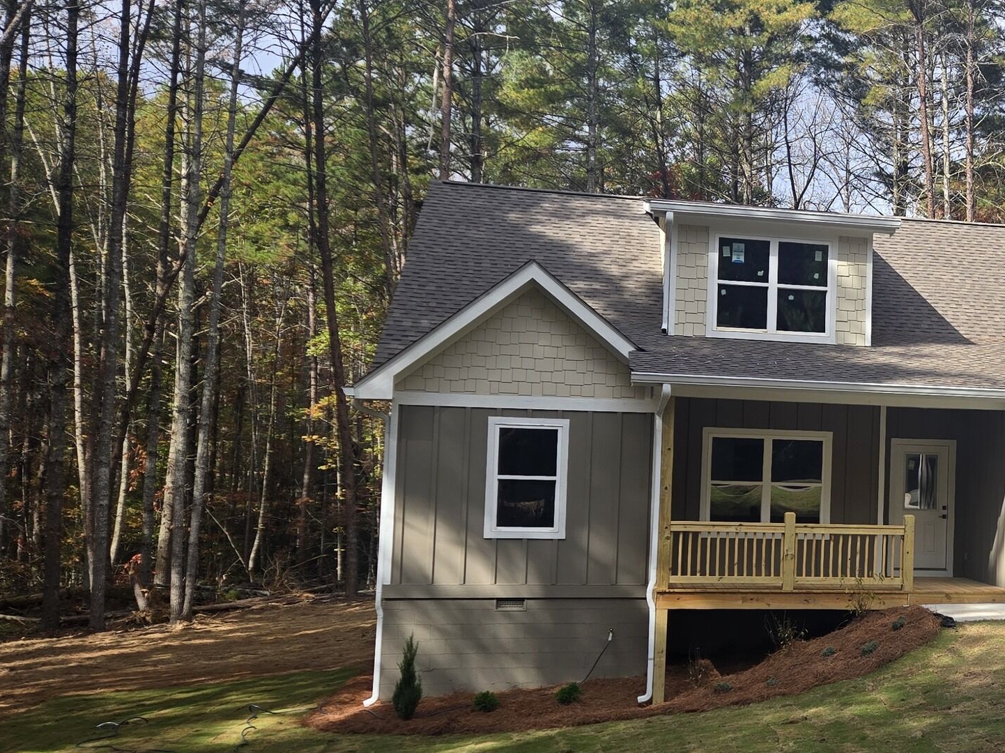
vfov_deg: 29.7
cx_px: 985
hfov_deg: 35.5
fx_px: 1422
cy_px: 412
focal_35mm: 49
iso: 25
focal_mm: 5.4
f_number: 1.8
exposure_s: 1/978
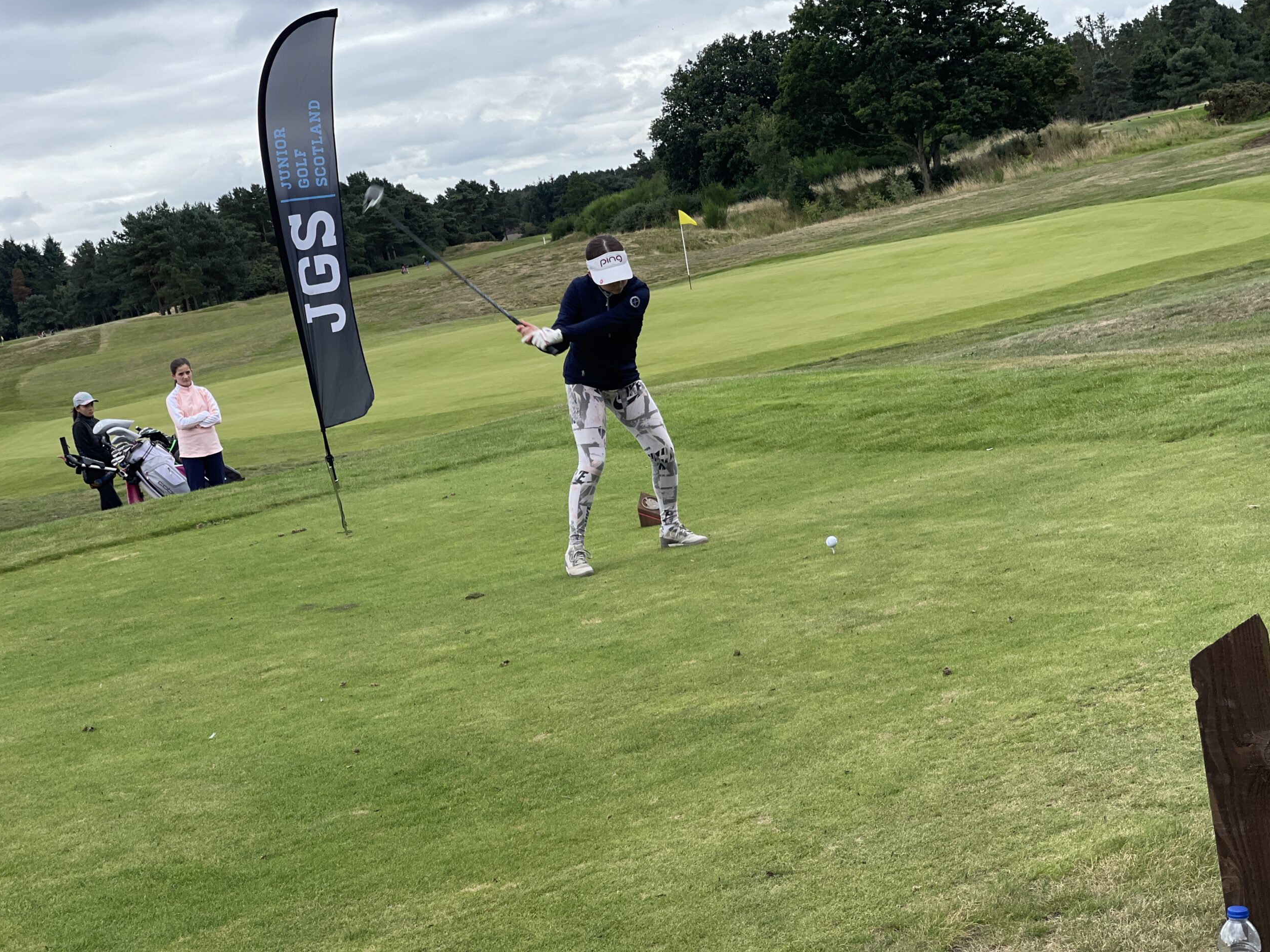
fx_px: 2384
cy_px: 469
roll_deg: +10.4
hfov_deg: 29.8
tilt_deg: -7.6
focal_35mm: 65
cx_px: 642
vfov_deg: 22.6
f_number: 2.2
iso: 20
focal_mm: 7.5
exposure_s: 1/504
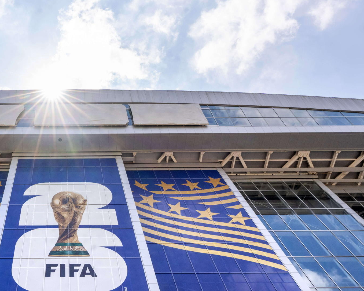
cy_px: 113
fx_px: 366
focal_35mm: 34
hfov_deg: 48.9
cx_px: 58
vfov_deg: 43.1
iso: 400
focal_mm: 16
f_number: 16
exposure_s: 1/200
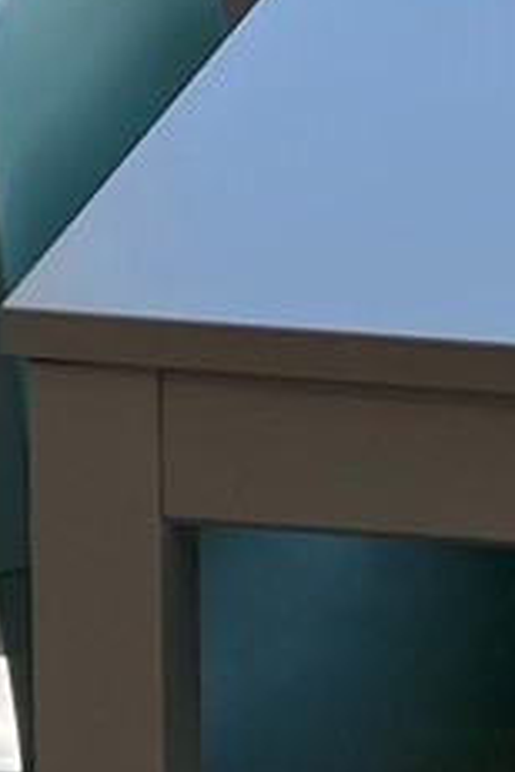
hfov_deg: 7.2
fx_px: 4012
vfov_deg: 10.2
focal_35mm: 187
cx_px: 869
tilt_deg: -8.3
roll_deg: -0.9
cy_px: -715
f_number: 1.5
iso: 50
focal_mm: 5.7
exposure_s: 1/1431
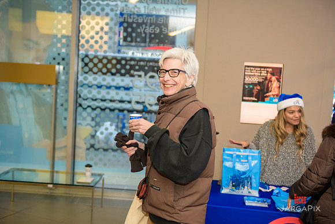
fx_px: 372
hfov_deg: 48.4
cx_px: 168
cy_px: 112
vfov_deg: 33.4
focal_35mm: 40
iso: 800
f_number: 3.2
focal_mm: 40
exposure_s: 1/125
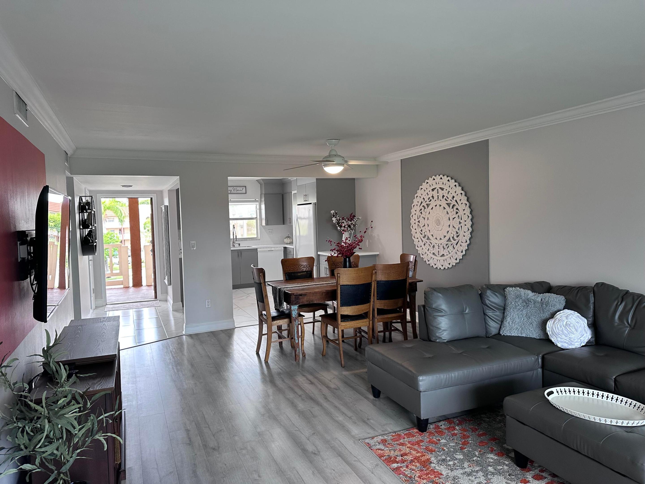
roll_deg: +1.9
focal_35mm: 24
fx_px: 447
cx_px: 322
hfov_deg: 71.6
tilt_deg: -2.5
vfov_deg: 56.8
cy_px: 242
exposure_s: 1/120
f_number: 1.78
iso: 160
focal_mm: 6.86
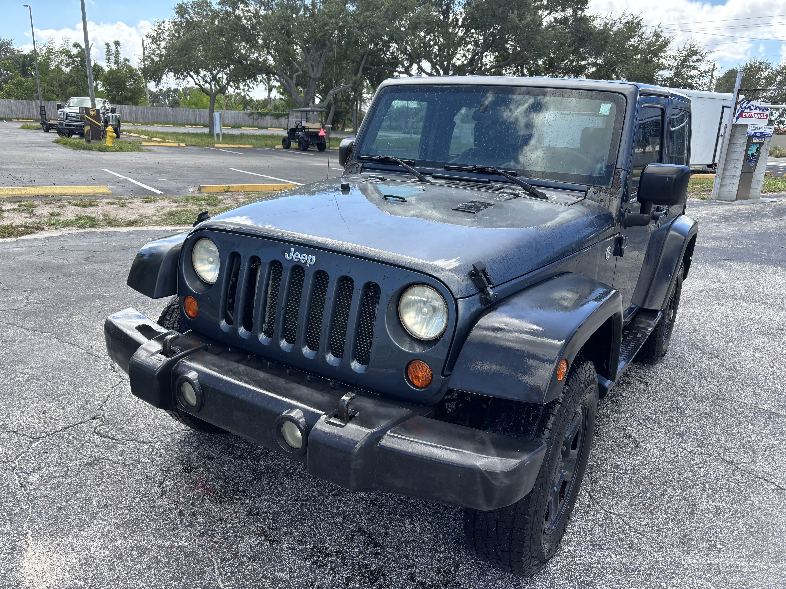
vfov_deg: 53.1
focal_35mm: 26
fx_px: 590
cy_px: 294
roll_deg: -2.8
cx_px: 393
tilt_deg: -15.2
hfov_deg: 67.3
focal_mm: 5.96
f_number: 1.6
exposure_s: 1/657
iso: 50
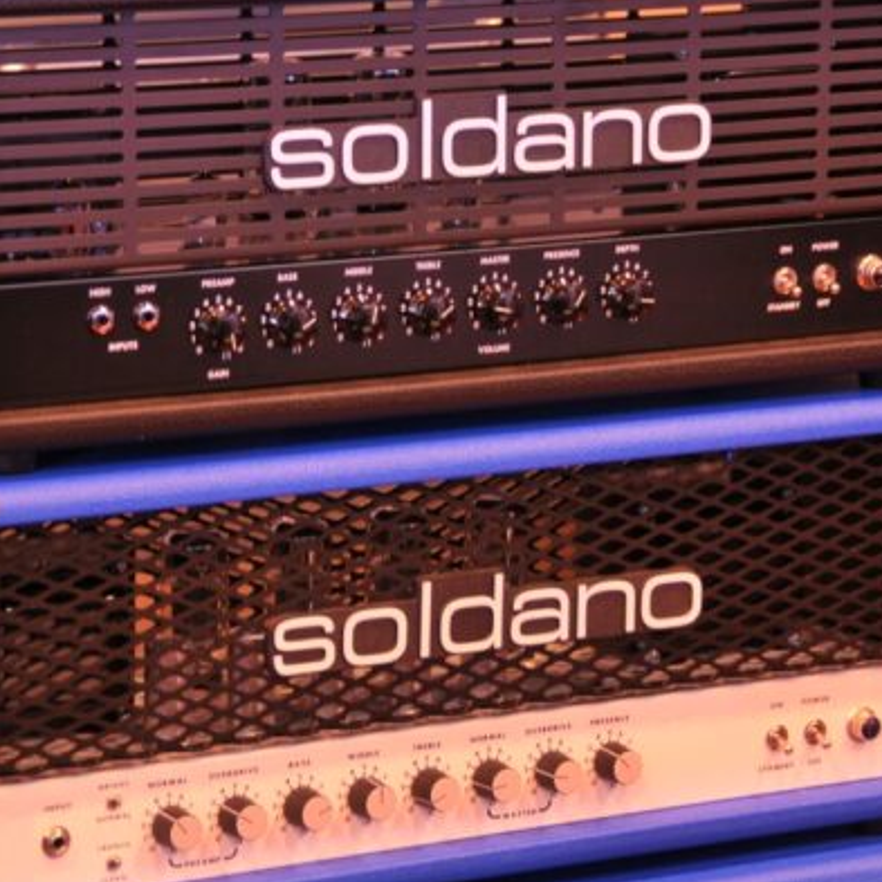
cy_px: 391
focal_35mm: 162
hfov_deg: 10.8
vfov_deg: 10.8
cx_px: 429
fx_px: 4665
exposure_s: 1/13
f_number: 5
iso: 400
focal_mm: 65
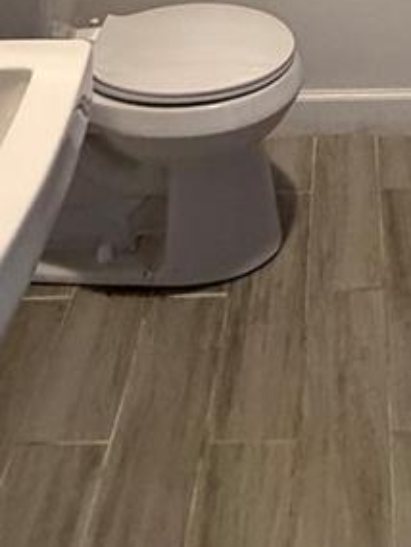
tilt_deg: -7.4
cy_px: -305
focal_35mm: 59
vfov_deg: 24.3
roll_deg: -1.5
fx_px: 933
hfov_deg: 23.8
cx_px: 403
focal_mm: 2.22
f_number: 2.2
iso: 640
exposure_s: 1/60
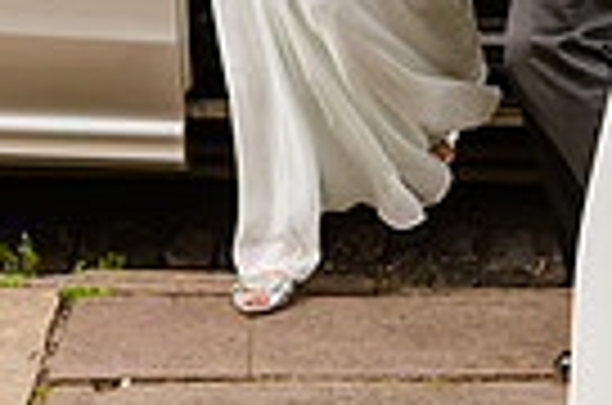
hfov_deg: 9.6
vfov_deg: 6.3
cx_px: 315
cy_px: -212
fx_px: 3630
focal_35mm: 214
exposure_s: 1/2500
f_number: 4
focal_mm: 50
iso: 320
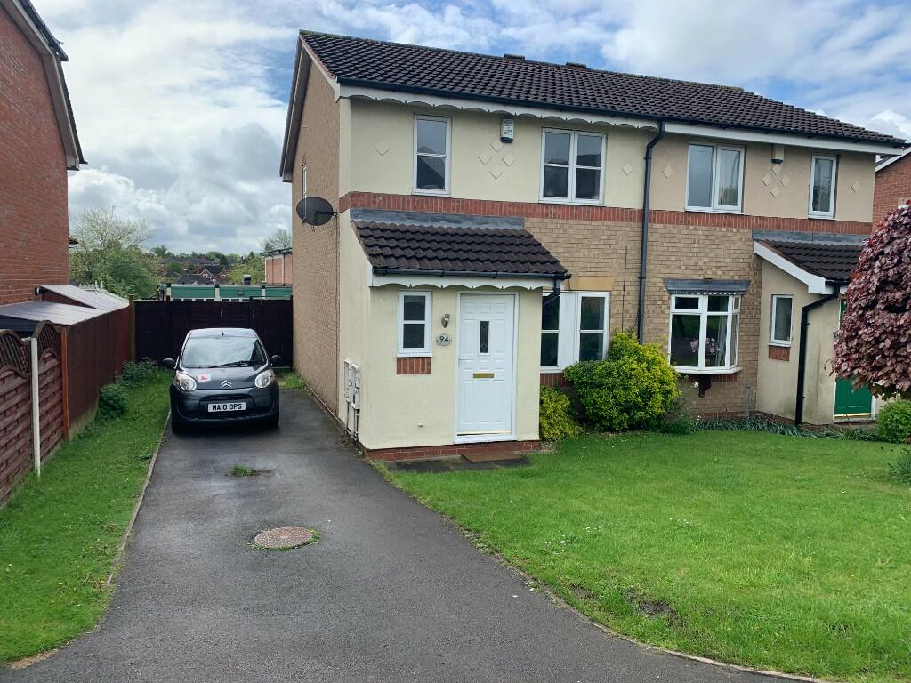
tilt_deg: -3.8
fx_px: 684
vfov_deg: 53.1
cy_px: 342
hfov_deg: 67.3
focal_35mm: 26
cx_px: 456
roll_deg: -1.0
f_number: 1.8
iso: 25
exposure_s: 1/1916
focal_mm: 4.25
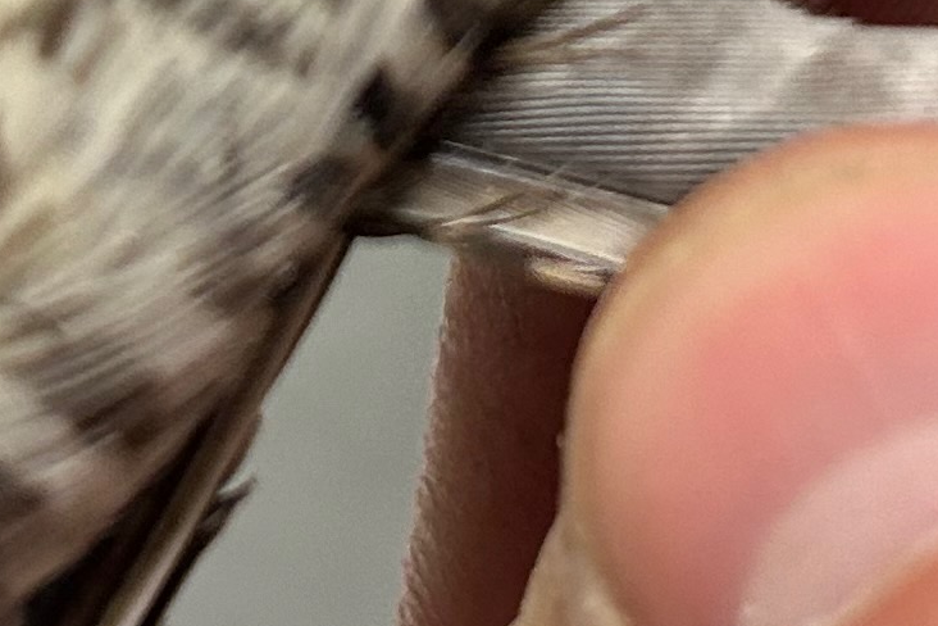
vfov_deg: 9.0
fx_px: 3882
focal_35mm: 149
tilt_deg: -58.4
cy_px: -268
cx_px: 299
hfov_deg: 13.8
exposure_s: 1/60
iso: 200
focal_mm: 5.7
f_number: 1.5
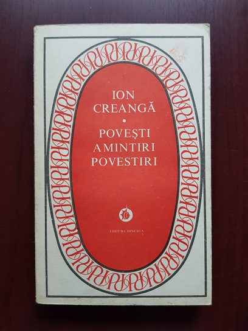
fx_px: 248
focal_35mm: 26
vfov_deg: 67.3
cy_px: 166
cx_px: 124
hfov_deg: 53.1
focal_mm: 4.3
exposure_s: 1/24
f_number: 1.7
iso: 200
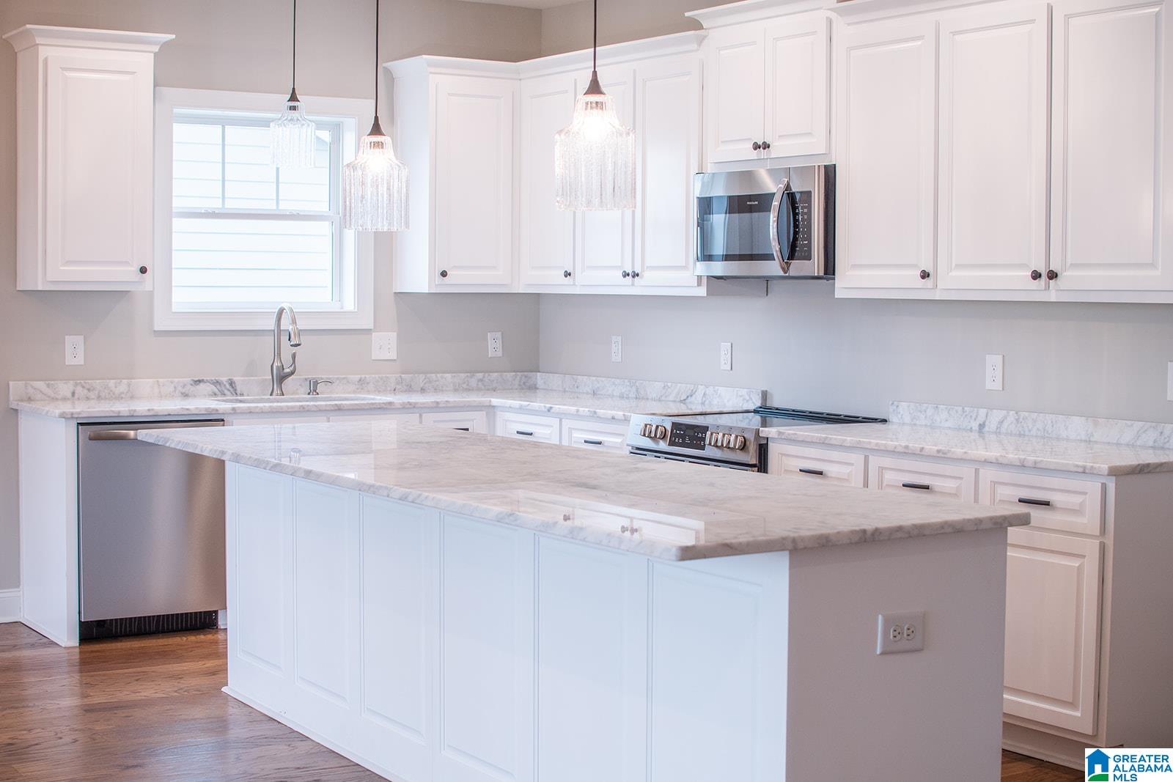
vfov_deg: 26.0
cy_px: 391
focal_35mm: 52
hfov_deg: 38.2
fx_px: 1694
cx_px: 586
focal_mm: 35
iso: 200
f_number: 3.5
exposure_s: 1/80
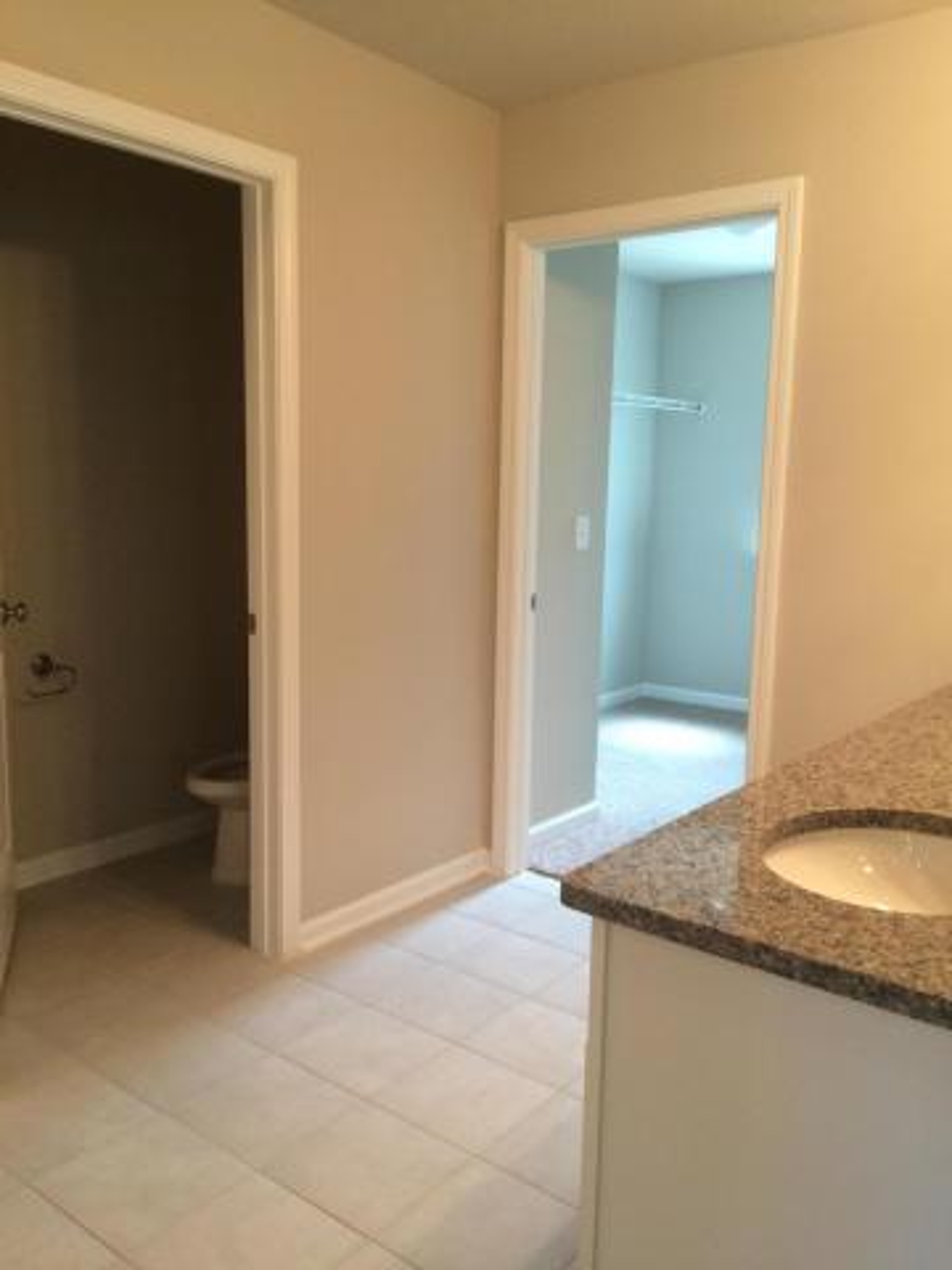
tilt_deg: -8.9
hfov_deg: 48.2
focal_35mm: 29
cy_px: 635
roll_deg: -0.1
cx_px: 476
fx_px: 1063
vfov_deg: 61.7
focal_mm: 4.15
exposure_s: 1/30
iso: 125
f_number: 2.2
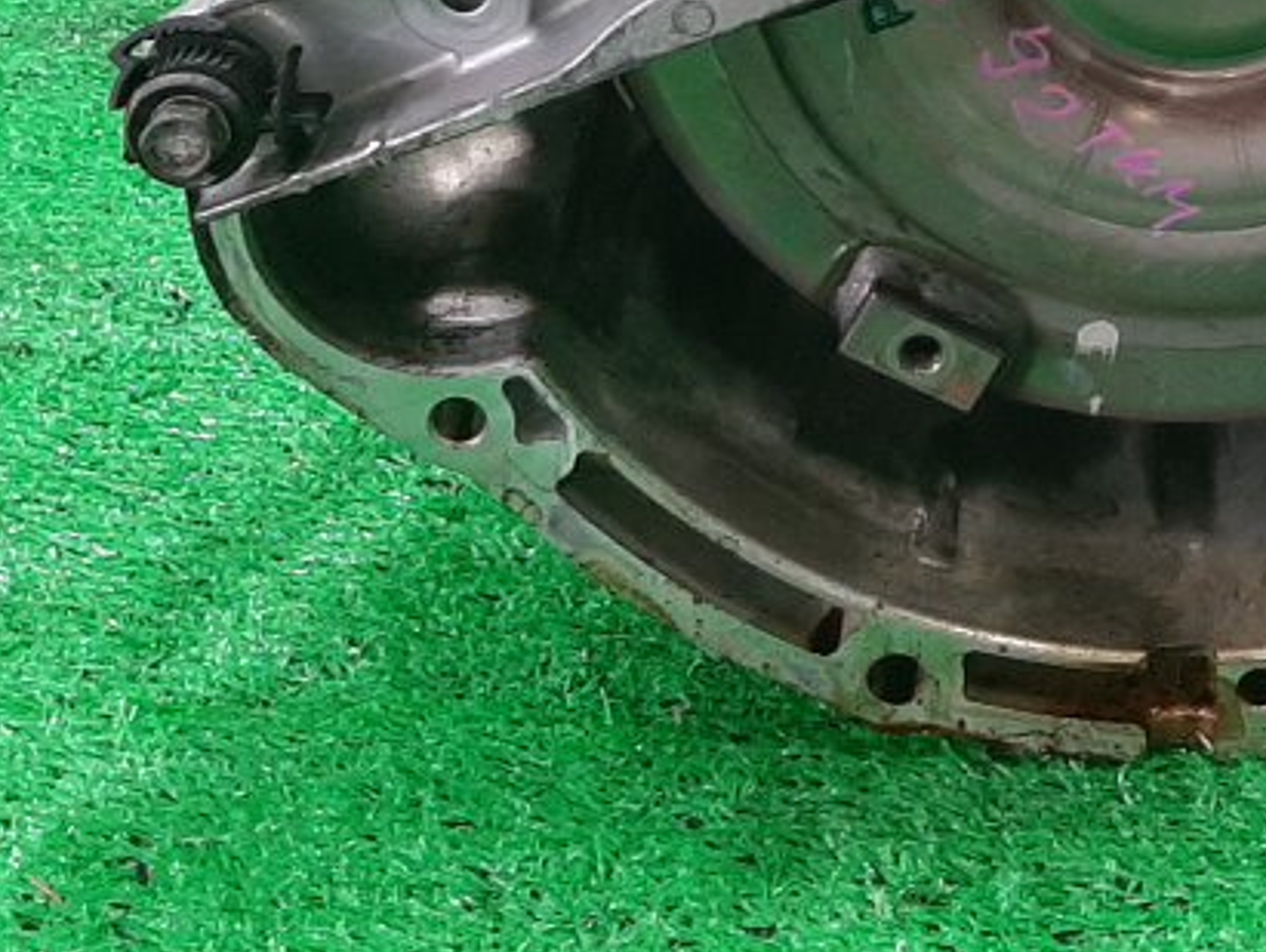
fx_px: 3331
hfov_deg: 20.3
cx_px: 1460
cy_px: -564
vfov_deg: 14.9
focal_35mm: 91
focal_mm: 3.93
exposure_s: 1/50
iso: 126
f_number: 1.7
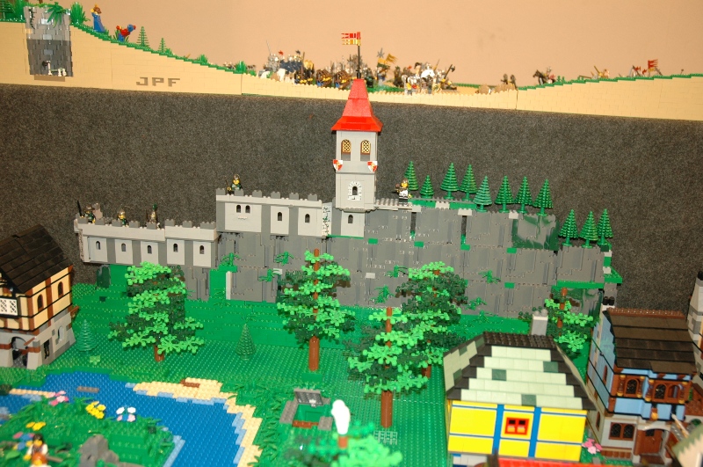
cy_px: 234
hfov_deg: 53.2
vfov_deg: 36.8
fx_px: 702
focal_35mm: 36
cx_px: 352
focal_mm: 24
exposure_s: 1/60
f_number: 3.8
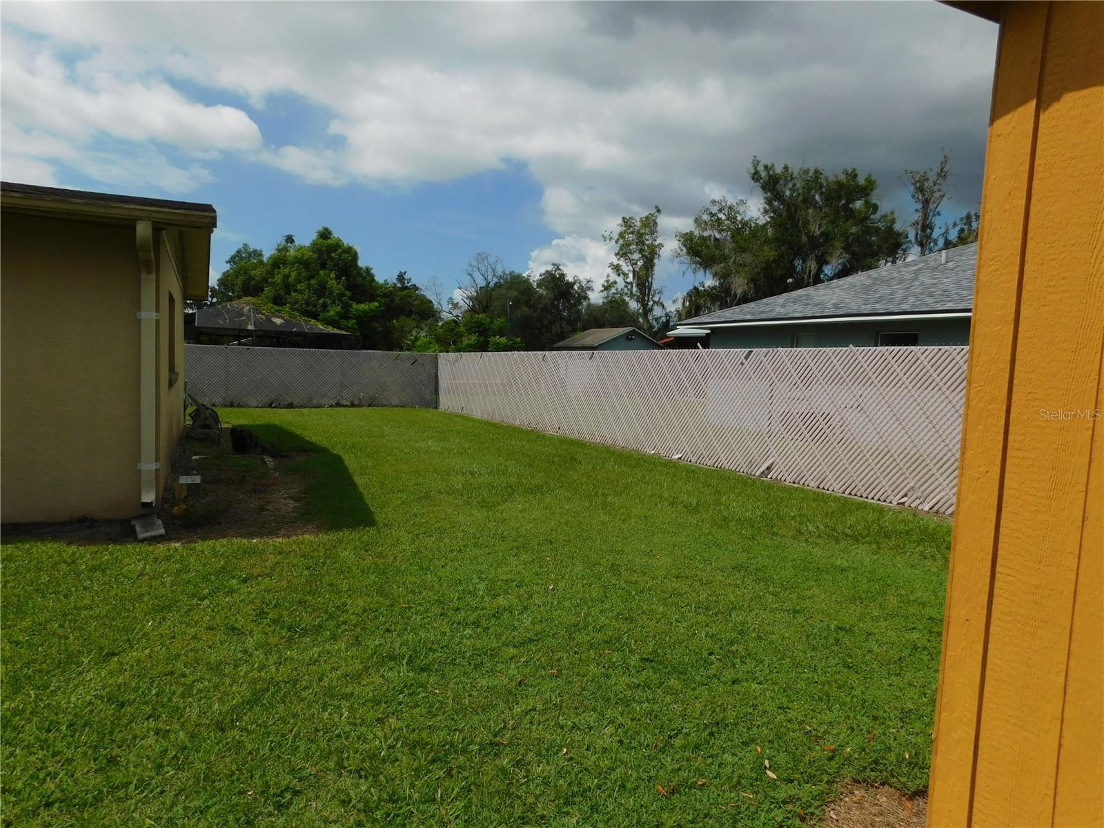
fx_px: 734
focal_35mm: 23
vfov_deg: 58.9
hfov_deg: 73.9
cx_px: 552
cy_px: 414
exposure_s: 1/1000
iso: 125
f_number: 6
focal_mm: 4
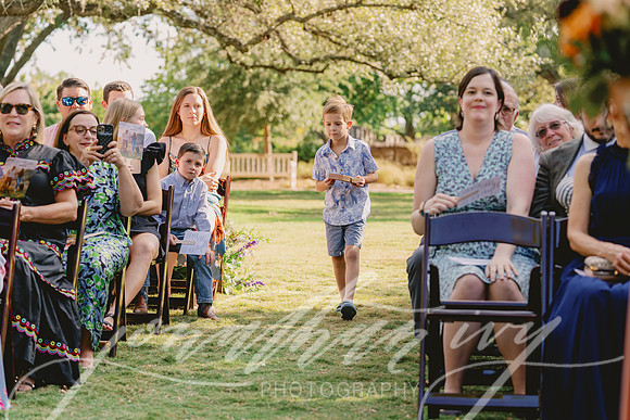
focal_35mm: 108
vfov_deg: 12.7
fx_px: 1890
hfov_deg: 18.9
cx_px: 315
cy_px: 210
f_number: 4
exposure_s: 1/250
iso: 200
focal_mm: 108
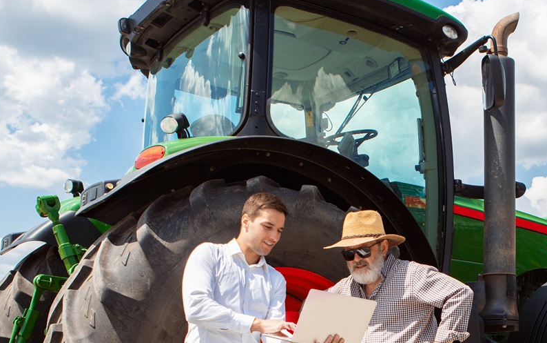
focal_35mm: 69
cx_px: 420
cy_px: 321
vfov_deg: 18.5
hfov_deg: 29.2
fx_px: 1029
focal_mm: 35
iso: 250
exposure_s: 1/250
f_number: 4
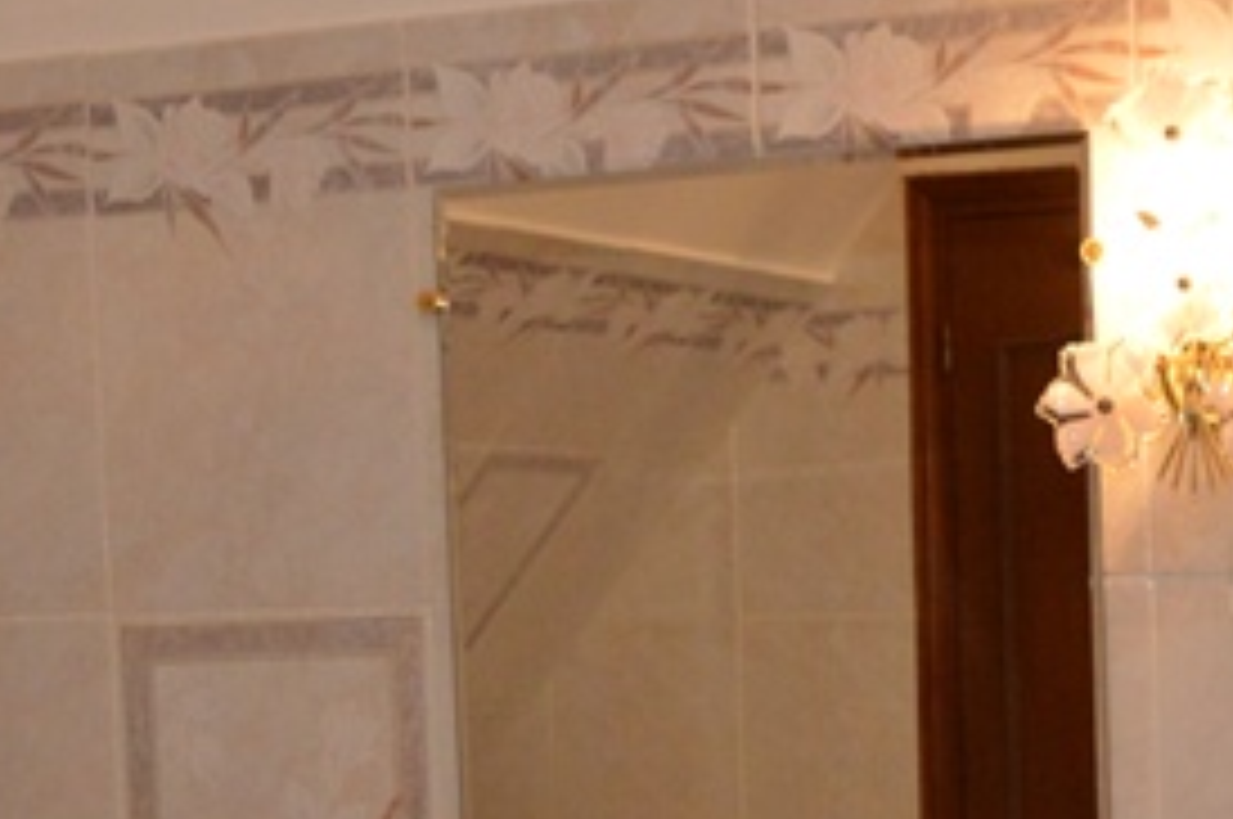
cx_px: 1040
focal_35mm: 101
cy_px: 1132
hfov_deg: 19.9
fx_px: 3455
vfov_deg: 13.0
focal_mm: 18
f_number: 3.5
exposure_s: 1/60
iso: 1400
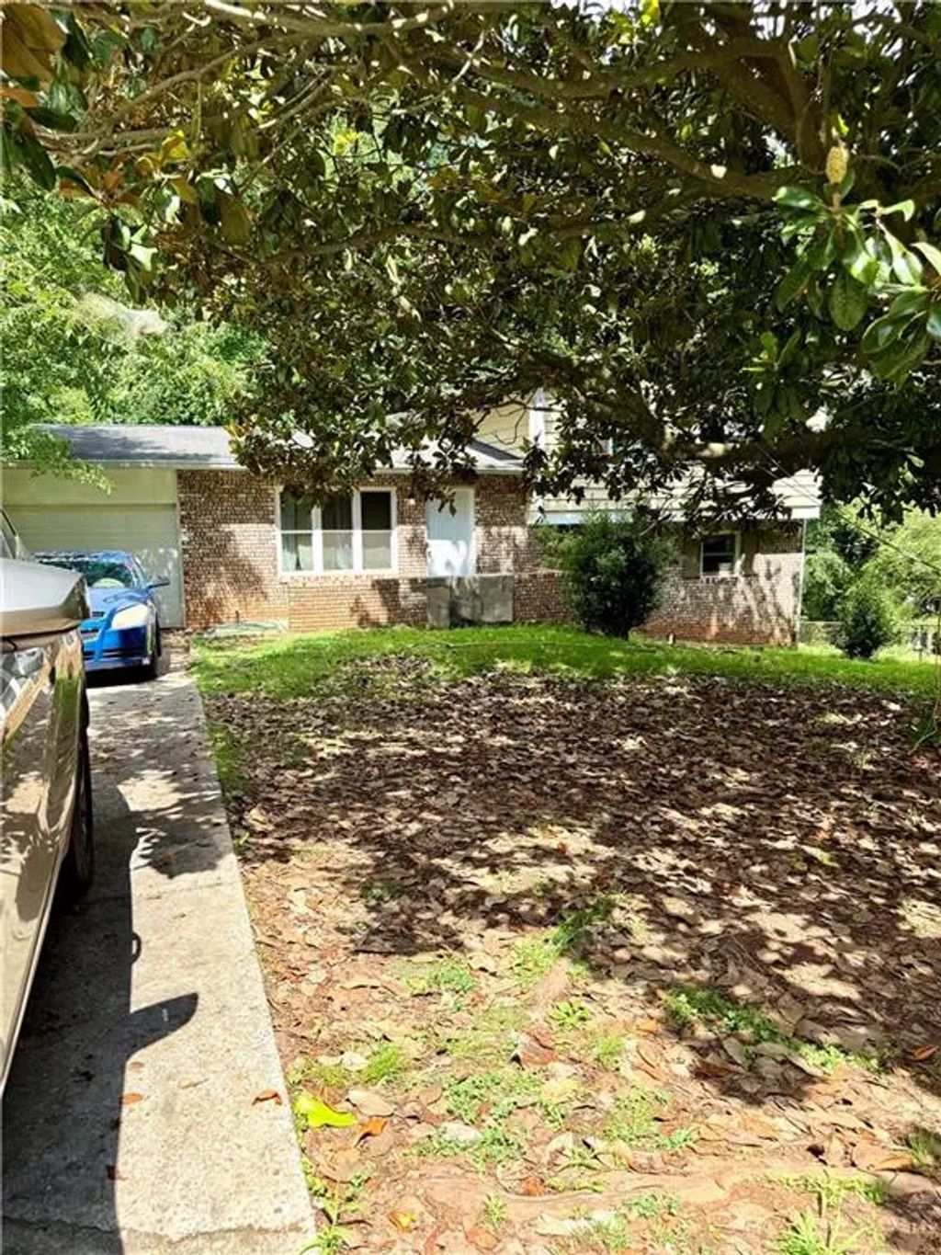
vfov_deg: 71.6
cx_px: 470
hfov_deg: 56.8
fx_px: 870
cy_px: 628
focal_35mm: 24
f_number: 1.78
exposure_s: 1/1230
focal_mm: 6.76
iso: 80
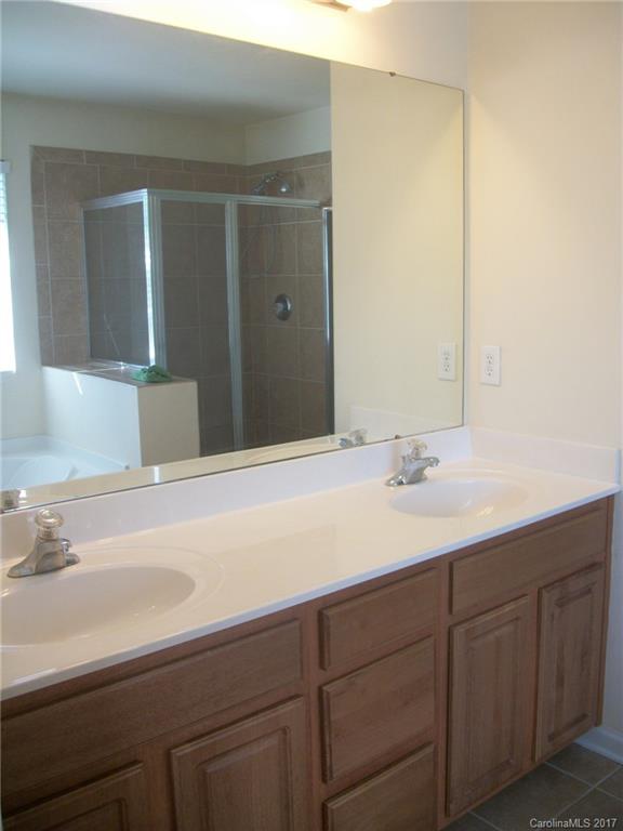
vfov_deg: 56.8
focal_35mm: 32
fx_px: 768
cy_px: 416
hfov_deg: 44.2
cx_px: 312
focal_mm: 5.7
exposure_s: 1/60
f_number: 2.9
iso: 80
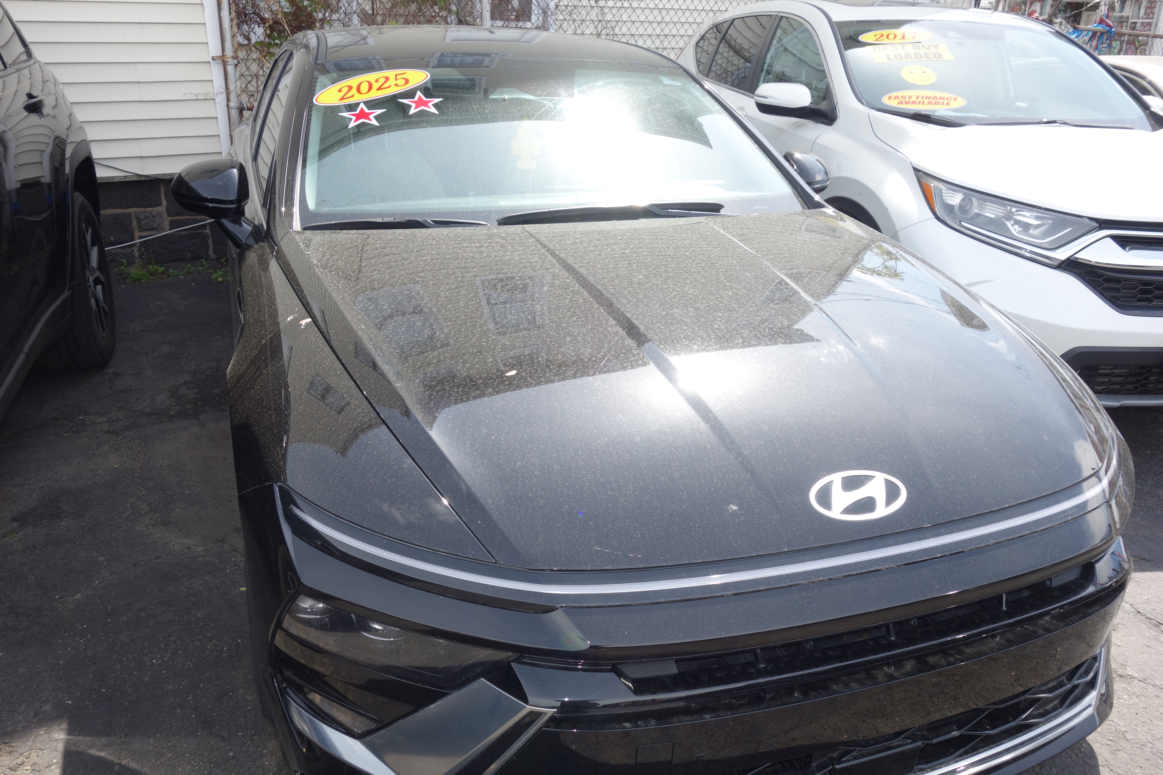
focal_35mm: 28
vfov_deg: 46.4
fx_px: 904
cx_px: 582
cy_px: 388
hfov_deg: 65.5
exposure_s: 1/160
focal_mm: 10.4
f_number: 5.6
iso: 125
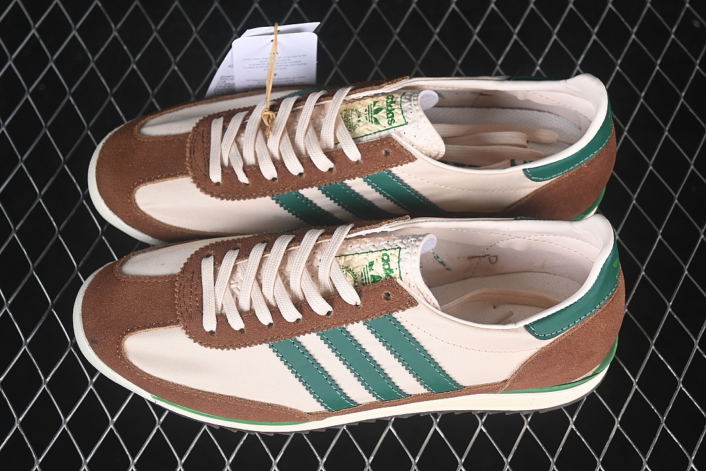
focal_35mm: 75
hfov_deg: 27.0
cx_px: 353
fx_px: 1471
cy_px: 236
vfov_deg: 18.2
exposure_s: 1/60
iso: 160
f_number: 6.3
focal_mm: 50
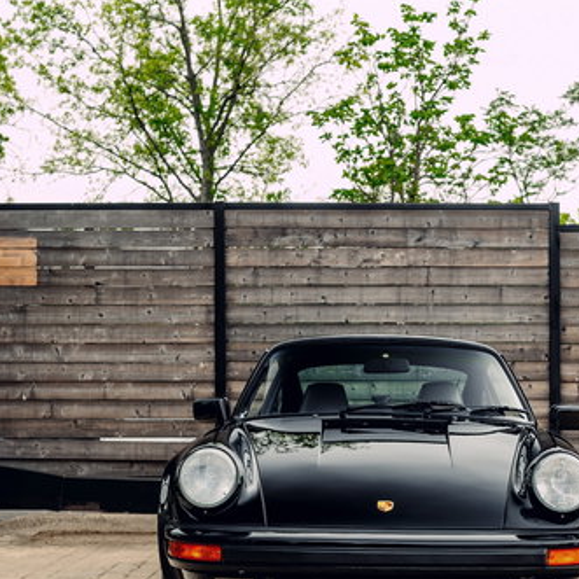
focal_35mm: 69
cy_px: 446
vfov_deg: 24.7
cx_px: 392
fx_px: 1306
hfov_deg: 24.9
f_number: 4.5
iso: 320
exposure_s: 1/50
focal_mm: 35
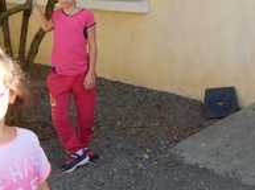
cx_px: 293
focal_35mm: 91
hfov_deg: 20.4
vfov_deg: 16.0
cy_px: 17
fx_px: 669
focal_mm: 6.8
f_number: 3.4
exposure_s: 1/200
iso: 125
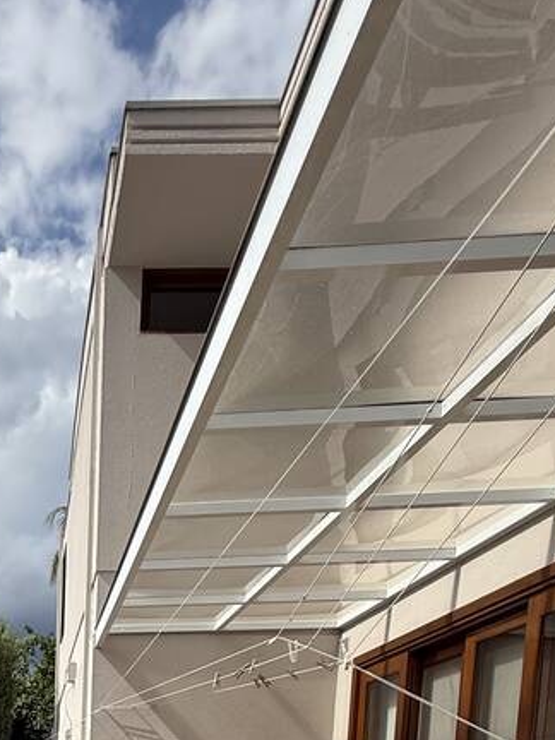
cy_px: 889
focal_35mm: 35
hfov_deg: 36.1
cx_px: -17
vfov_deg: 38.7
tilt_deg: -6.4
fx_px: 748
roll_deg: -2.1
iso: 50
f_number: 2.2
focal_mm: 2.22
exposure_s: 1/2506
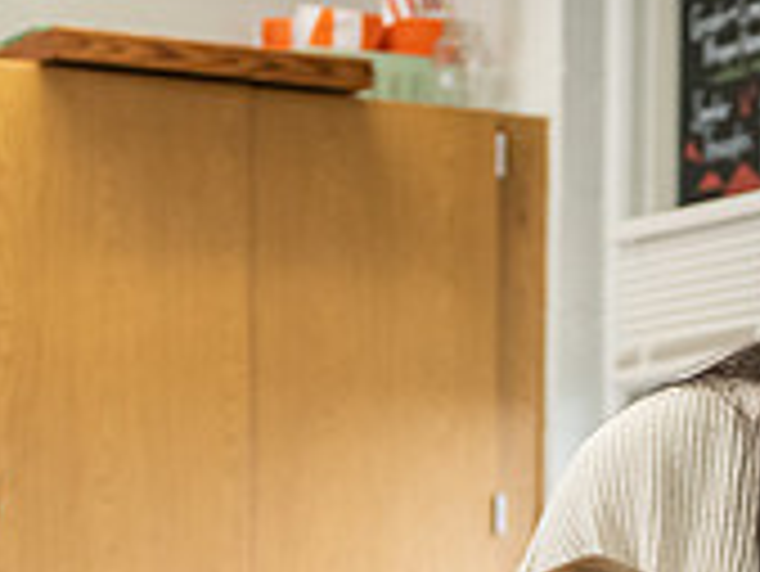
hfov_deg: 11.9
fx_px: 3625
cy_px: 763
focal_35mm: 165
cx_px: 643
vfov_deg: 8.9
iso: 1600
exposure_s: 1/200
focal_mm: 50
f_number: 3.2
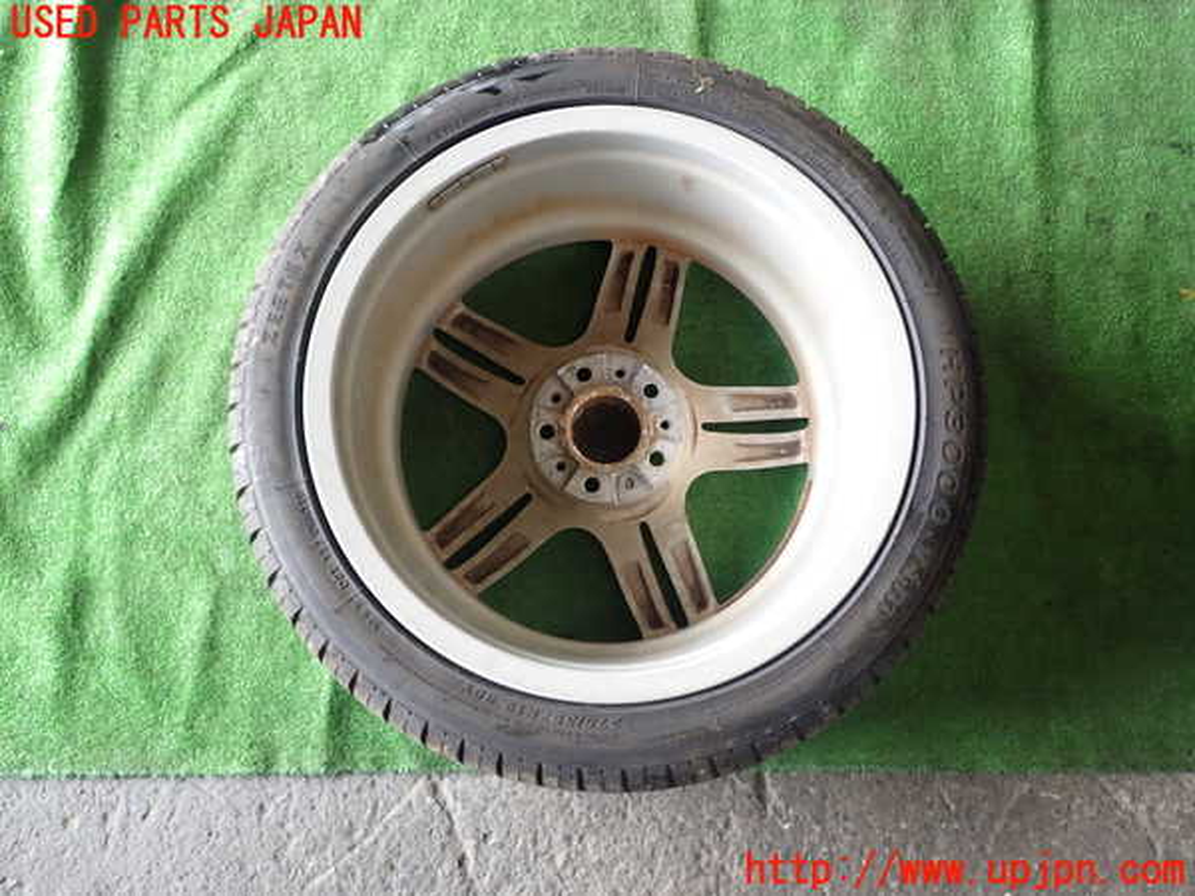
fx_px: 1036
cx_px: 598
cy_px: 448
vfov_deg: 46.8
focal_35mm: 30
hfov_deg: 60.0
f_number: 2.3
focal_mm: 5.4
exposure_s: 1/60
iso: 200
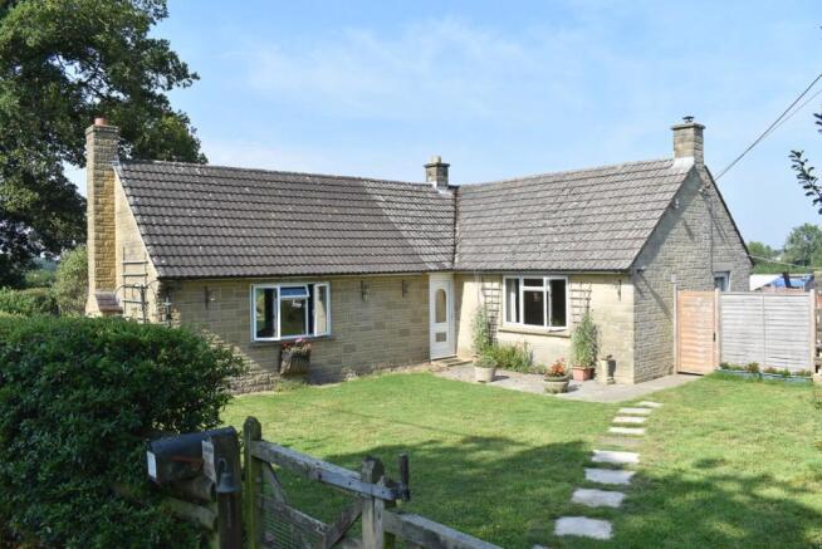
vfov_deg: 48.0
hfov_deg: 67.3
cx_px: 411
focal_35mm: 27
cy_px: 274
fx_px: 617
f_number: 9
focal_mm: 18
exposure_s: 1/200
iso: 100
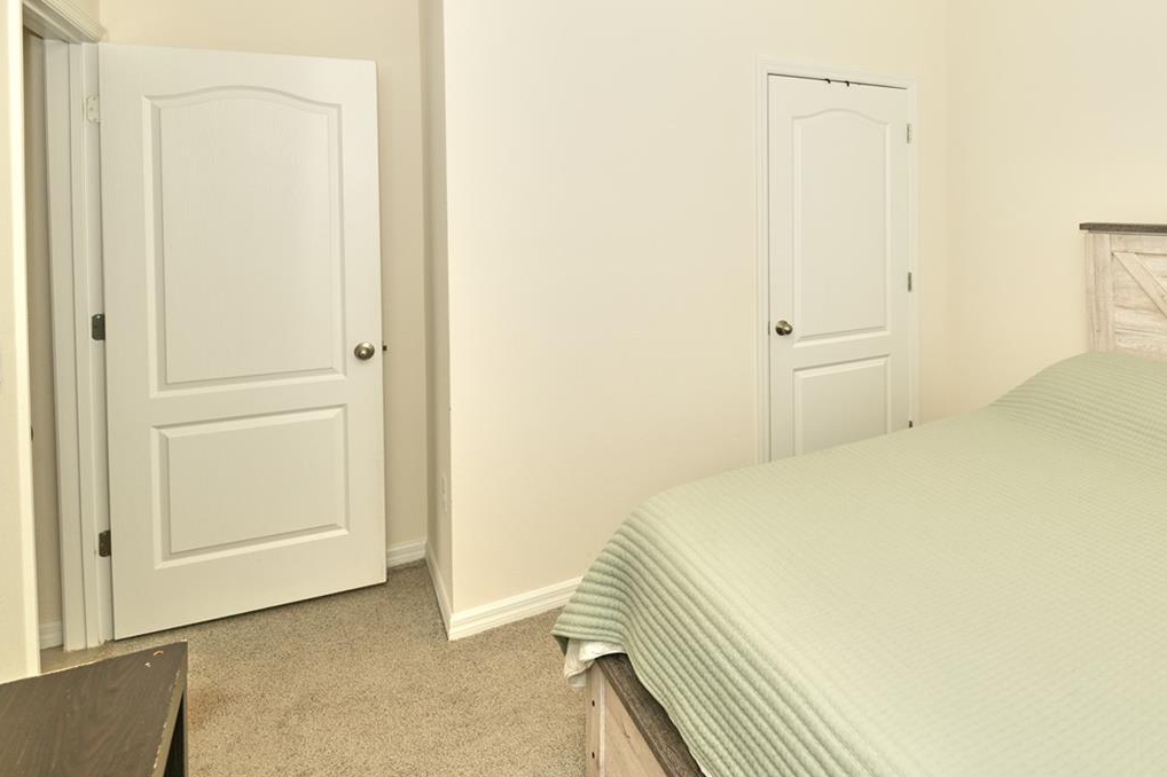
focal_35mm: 22
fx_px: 713
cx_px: 796
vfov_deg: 54.9
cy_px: 207
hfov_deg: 75.7
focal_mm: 14
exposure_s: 1/200
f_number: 4
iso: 400
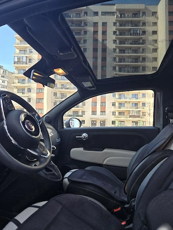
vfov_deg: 73.9
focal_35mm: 23
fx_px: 153
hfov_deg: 58.9
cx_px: 86
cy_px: 115
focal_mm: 5.4
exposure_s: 1/667
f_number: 1.8
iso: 80
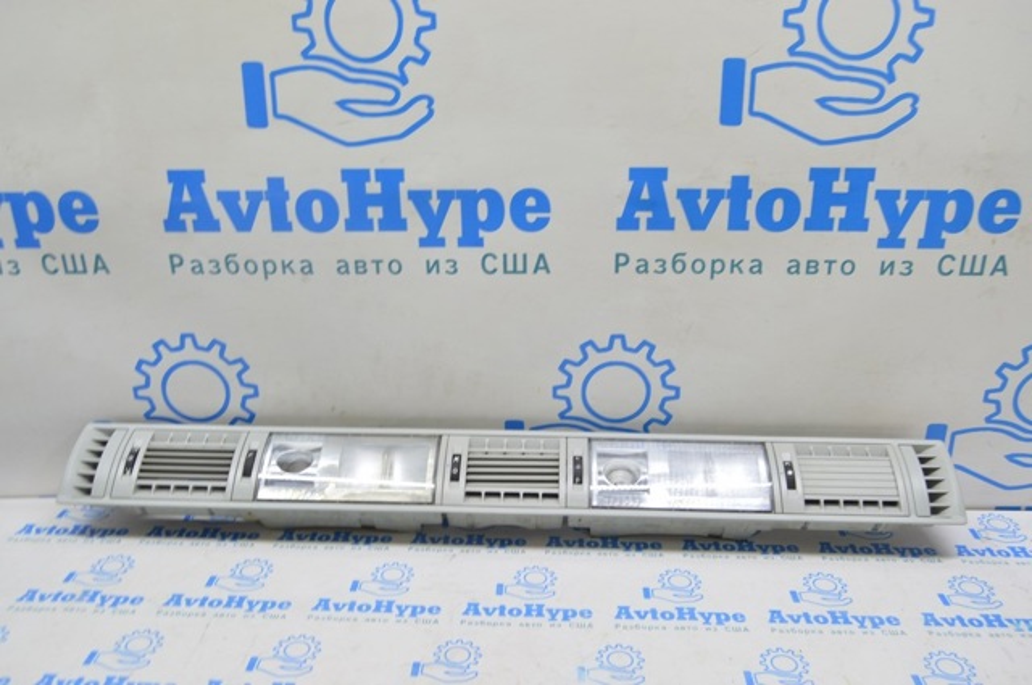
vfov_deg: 39.9
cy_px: 342
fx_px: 945
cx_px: 516
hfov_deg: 57.3
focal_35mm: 33
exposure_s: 1/20
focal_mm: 22
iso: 400
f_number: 5.6
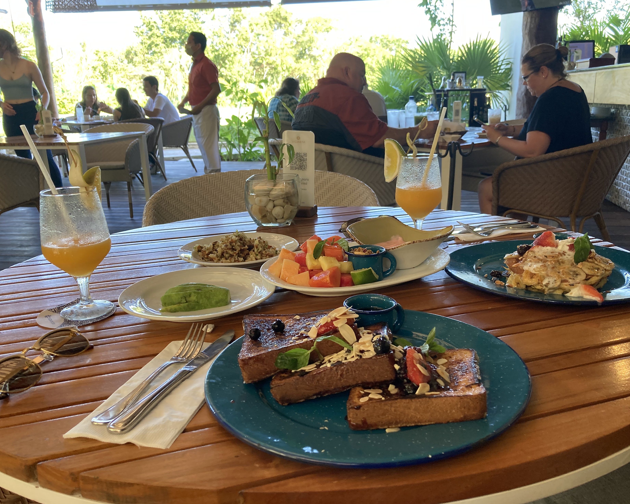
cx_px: 334
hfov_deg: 58.7
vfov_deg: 48.5
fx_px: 559
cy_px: 252
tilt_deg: -13.2
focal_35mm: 30
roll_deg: +1.3
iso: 80
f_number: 1.8
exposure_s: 1/115
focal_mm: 3.99
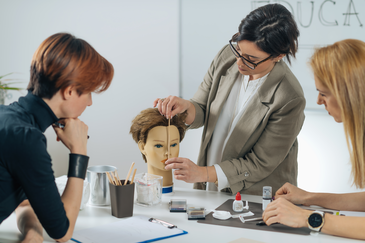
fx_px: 862
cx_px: 182
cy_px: 122
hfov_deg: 23.9
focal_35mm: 85
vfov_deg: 16.1
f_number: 2.5
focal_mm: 85
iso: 64
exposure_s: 1/200
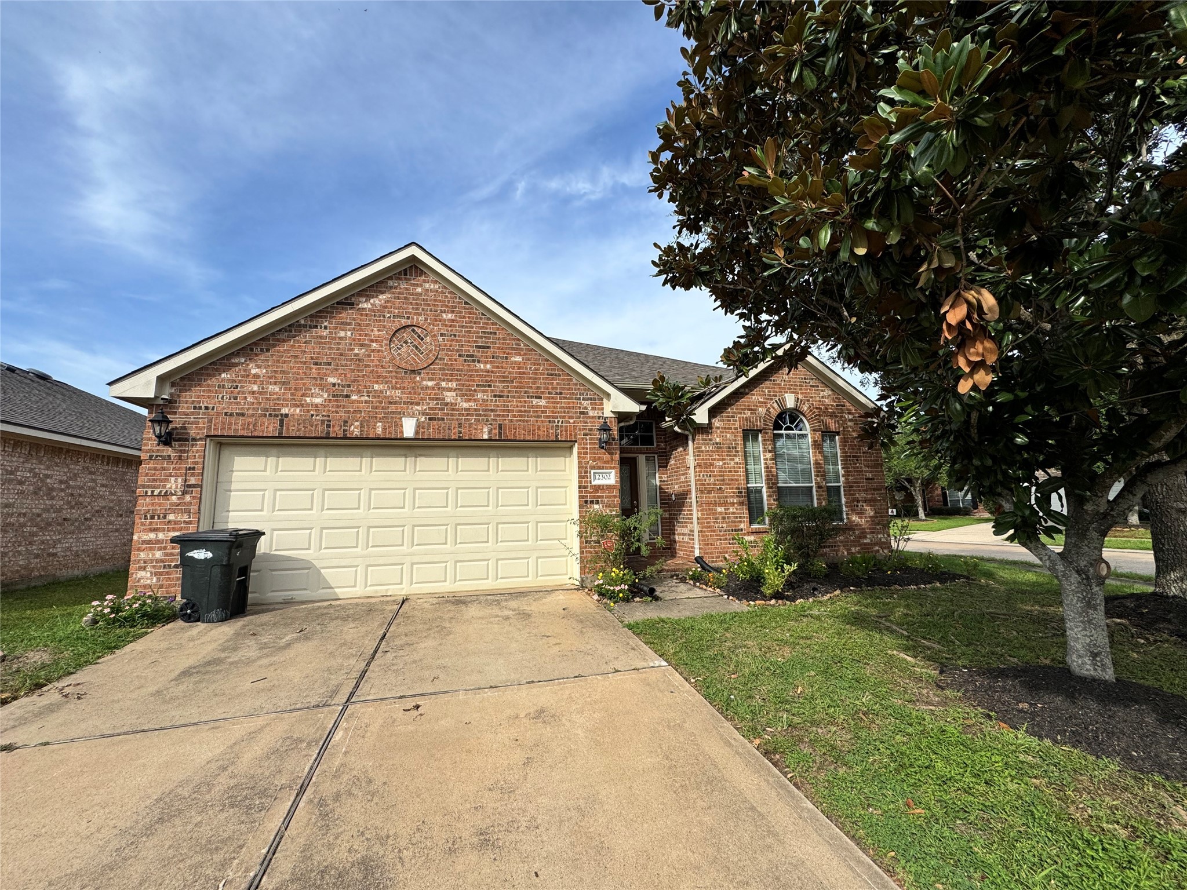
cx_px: 594
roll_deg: +1.2
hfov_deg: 102.1
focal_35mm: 14
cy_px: 445
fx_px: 480
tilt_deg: +7.8
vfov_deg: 85.7
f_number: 2.2
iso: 50
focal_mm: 2.22
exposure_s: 1/1709
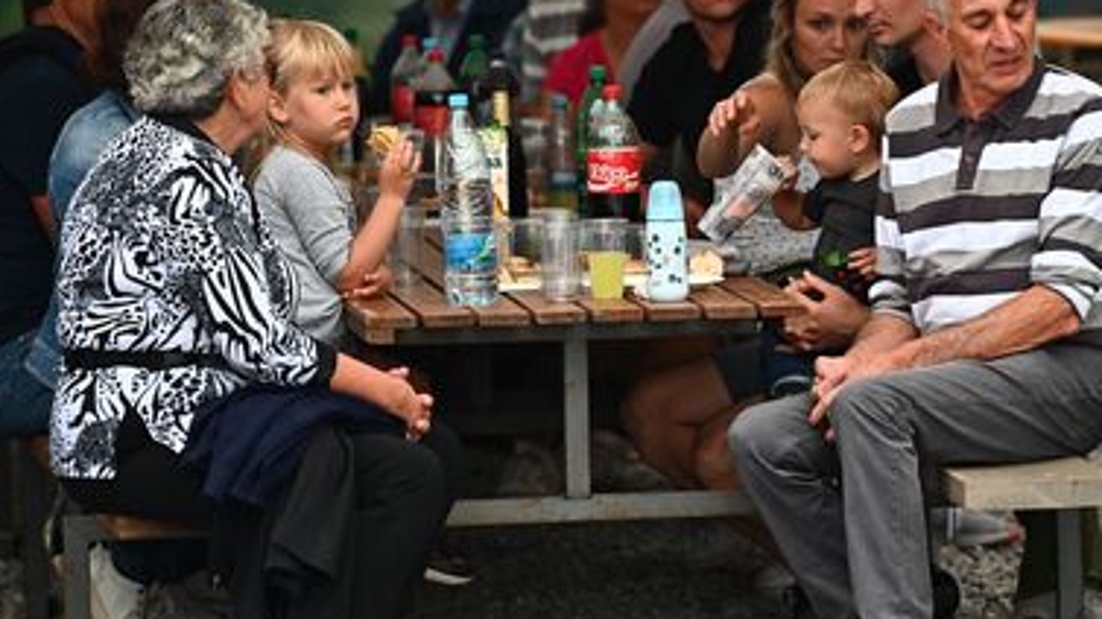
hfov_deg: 8.6
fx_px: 7305
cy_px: 327
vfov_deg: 4.9
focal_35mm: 250
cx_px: 614
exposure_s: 1/320
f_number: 4.5
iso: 1600
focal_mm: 200
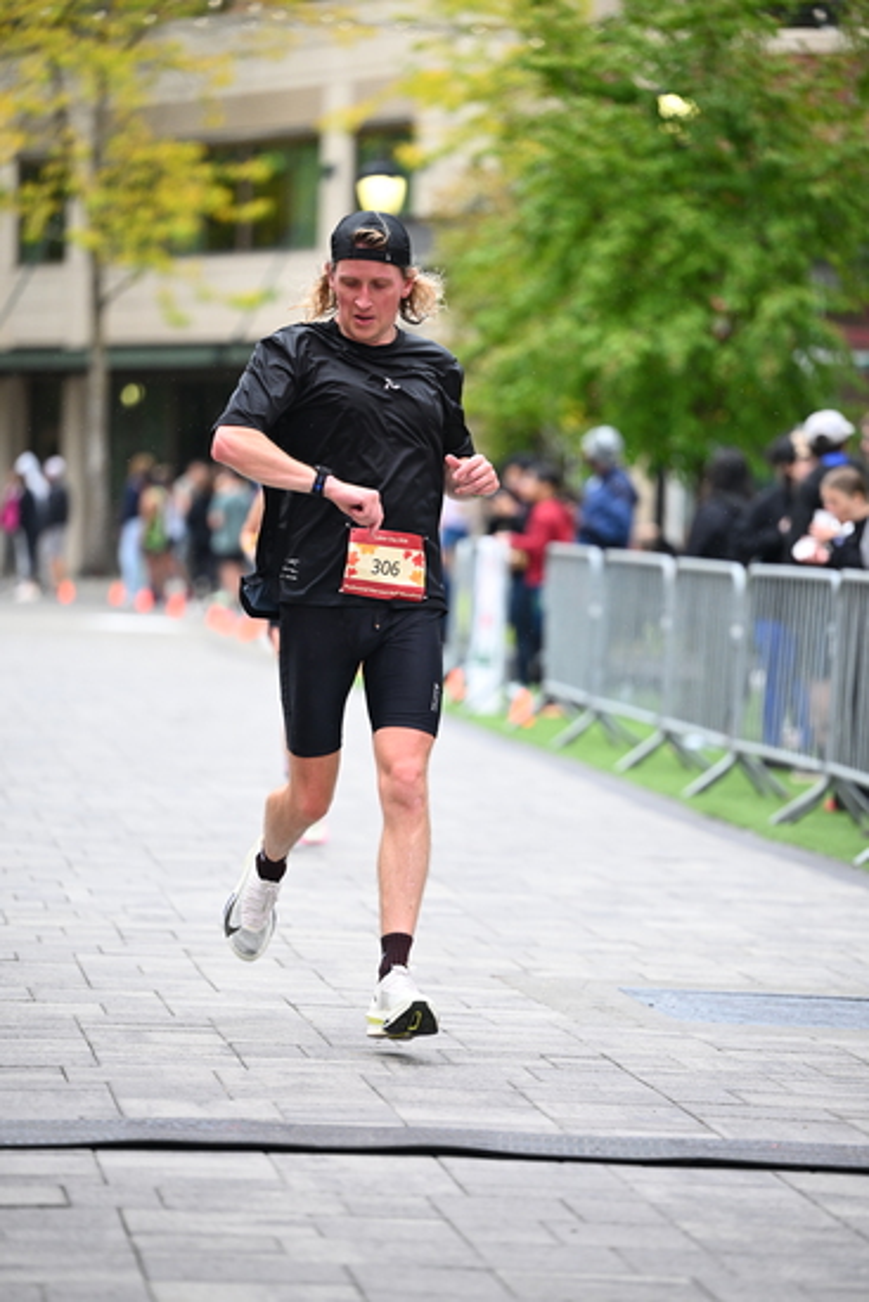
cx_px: 434
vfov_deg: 14.1
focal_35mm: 145
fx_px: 5246
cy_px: 651
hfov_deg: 9.5
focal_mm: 145
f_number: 2.8
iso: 1250
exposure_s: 1/1600
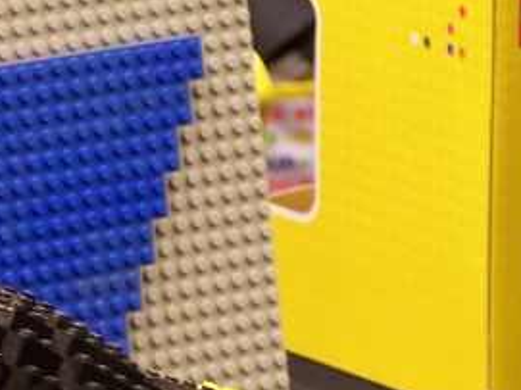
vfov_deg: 3.1
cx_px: -75
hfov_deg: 4.1
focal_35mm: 484
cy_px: 457
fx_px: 7281
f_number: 3.2
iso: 80
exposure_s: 1/2
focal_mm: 21.2
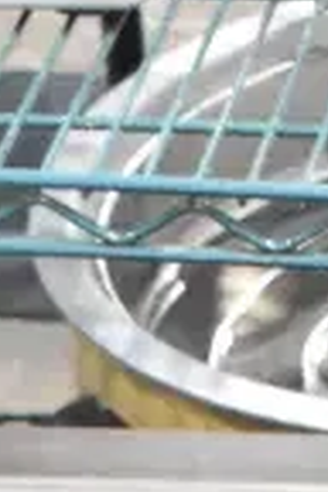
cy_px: 1498
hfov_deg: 5.5
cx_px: 290
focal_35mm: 248
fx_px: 3389
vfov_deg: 7.3
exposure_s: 1/160
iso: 6400
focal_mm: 26
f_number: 6.3
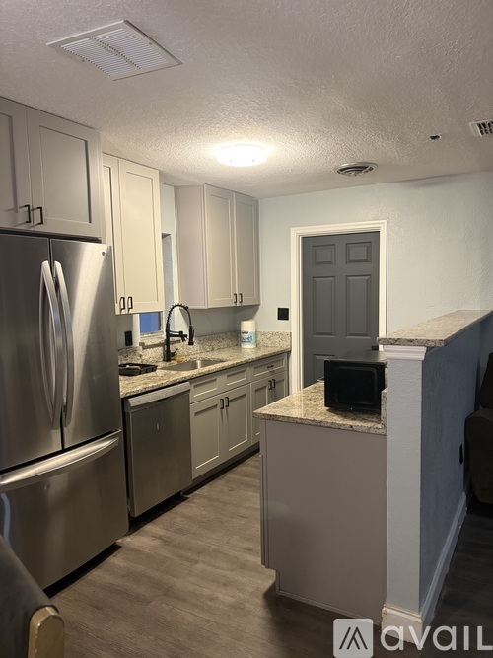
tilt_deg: -4.1
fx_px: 494
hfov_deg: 53.0
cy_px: 329
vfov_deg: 67.3
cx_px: 246
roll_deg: +1.4
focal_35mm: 26
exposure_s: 1/60
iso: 320
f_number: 1.6
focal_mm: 5.96
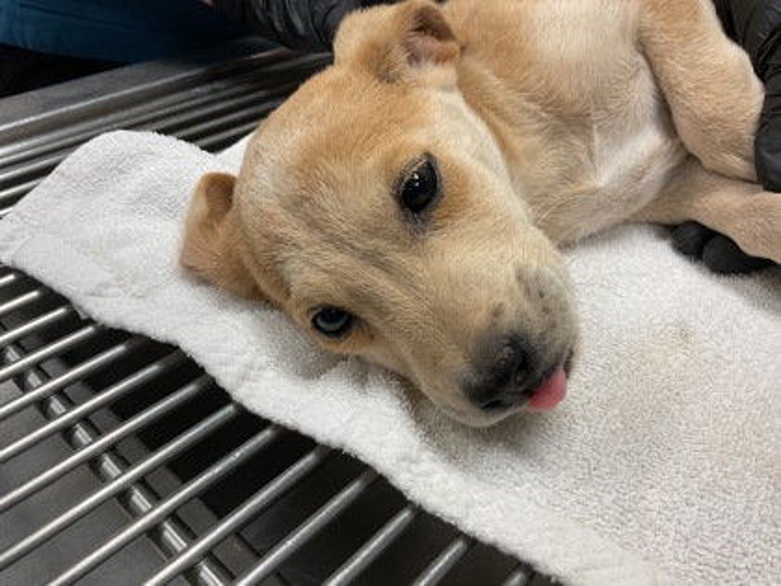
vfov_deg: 48.2
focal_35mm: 29
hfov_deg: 61.7
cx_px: 390
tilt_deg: -37.9
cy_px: 293
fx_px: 654
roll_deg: -3.8
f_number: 1.8
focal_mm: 3
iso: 40
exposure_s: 1/120
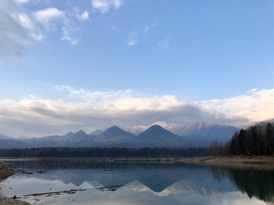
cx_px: 137
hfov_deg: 61.7
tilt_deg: +13.8
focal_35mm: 29
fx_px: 230
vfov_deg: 48.2
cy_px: 102
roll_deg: -0.8
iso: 20
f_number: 1.8
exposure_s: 1/1000
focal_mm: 3.99
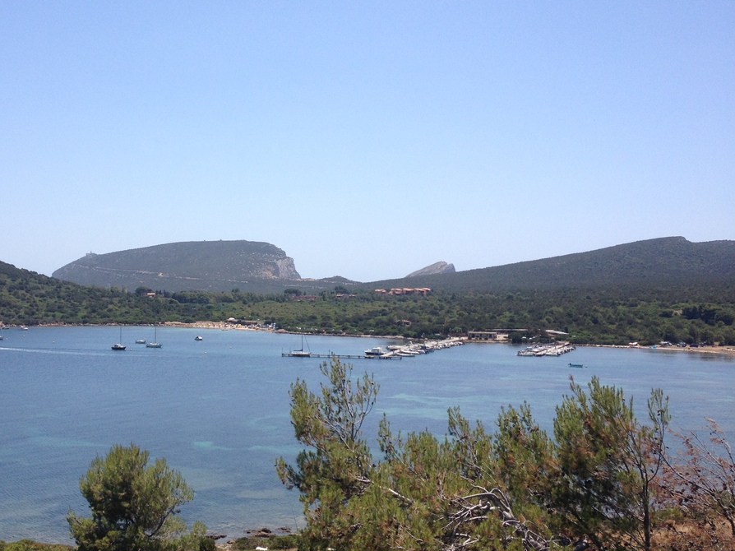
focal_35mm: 47
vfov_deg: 30.9
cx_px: 243
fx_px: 998
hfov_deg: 39.9
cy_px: 298
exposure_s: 1/1972
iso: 50
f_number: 2.4
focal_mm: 4.28
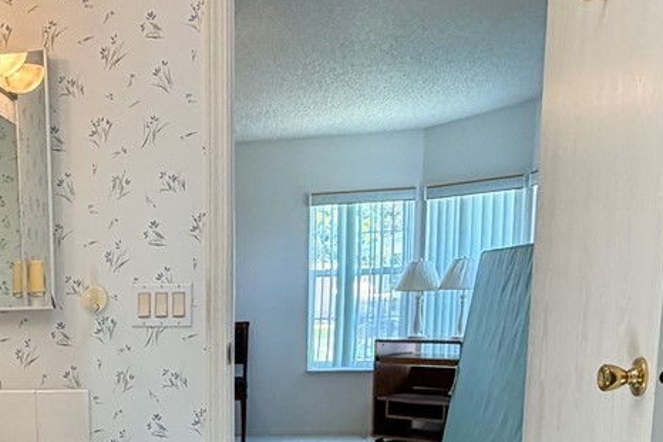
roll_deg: +2.7
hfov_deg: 36.6
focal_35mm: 50
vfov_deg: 25.5
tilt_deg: -9.6
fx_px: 921
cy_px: 458
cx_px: 43
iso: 100
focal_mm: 2.22
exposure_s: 1/120
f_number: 2.2
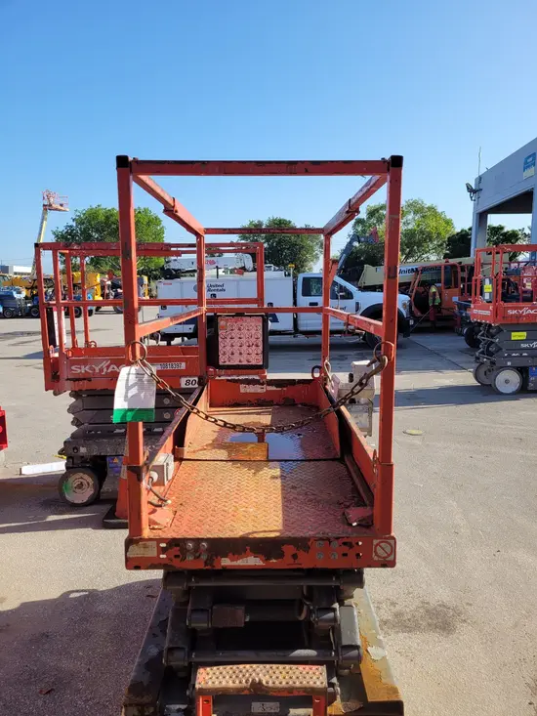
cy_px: 358
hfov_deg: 53.1
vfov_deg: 67.3
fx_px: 538
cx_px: 268
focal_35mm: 26
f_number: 1.8
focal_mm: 5.4
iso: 40
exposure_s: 1/1601
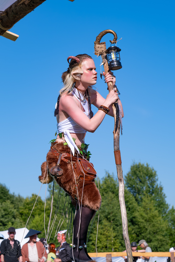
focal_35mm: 107
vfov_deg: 19.2
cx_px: 39
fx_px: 777
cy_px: 131
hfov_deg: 12.8
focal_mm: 47
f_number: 4
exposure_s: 1/1600
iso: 160
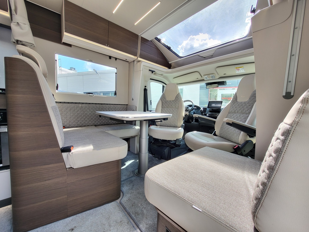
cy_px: 116
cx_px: 154
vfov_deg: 89.9
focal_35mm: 13
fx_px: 116
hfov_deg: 106.2
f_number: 2.2
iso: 32
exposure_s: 1/50
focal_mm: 1.74
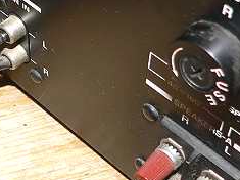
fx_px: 679
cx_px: 1
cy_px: -2
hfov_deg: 19.5
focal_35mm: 98
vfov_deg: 14.8
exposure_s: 1/60
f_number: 2.8
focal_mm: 6
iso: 100
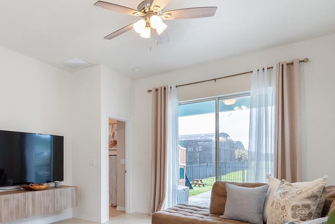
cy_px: 164
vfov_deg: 46.5
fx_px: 251
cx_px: 89
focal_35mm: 27
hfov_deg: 63.9
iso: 2500
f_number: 9
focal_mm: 16
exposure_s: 1/30
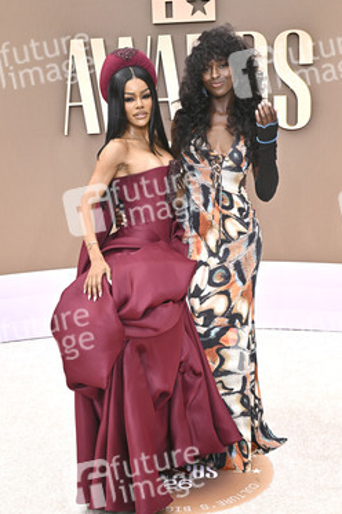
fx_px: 842
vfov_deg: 34.0
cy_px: 273
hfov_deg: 23.0
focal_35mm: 59
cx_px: 174
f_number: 9
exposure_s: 1/320
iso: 400
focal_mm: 55
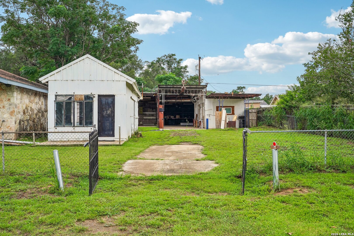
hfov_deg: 54.4
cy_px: 118
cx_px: 177
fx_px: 344
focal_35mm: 35
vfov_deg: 37.9
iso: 100
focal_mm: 35
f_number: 8
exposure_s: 1/80
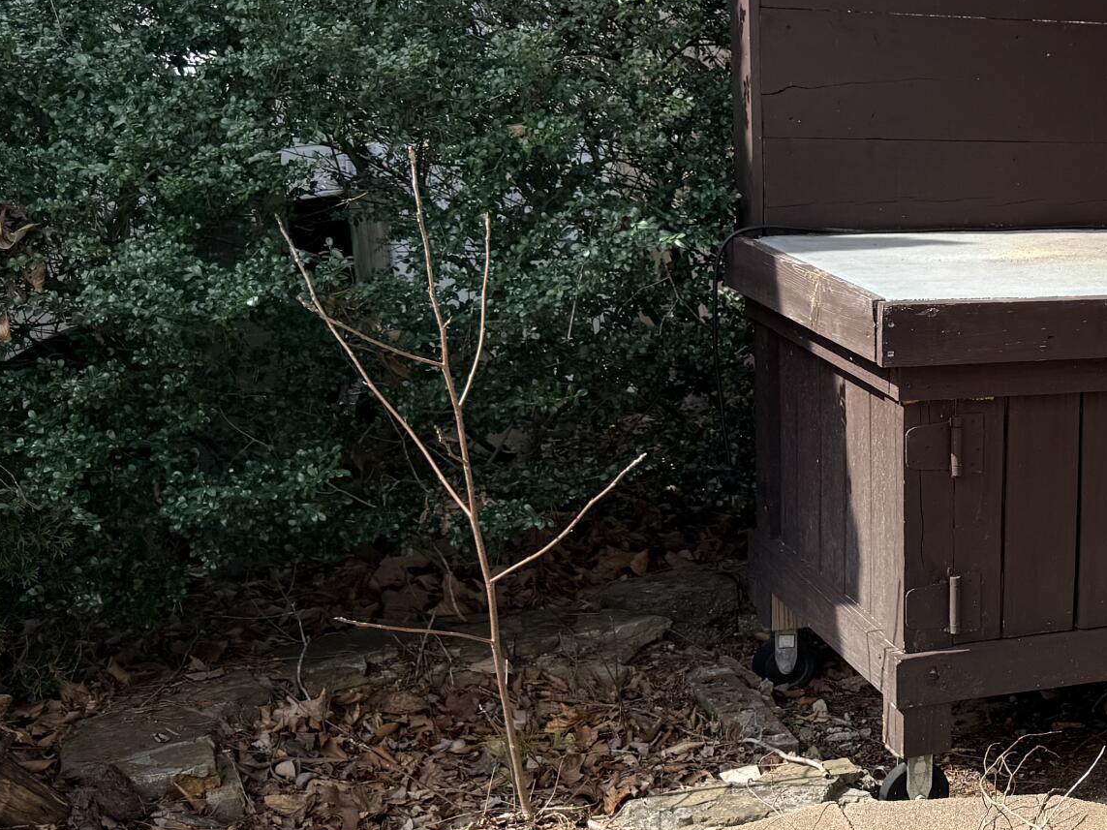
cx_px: 1277
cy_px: 551
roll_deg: -2.7
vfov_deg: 23.2
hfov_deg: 27.5
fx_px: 2014
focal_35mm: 63
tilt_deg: -16.8
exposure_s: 1/2169
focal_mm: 6.76
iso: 80
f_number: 1.78
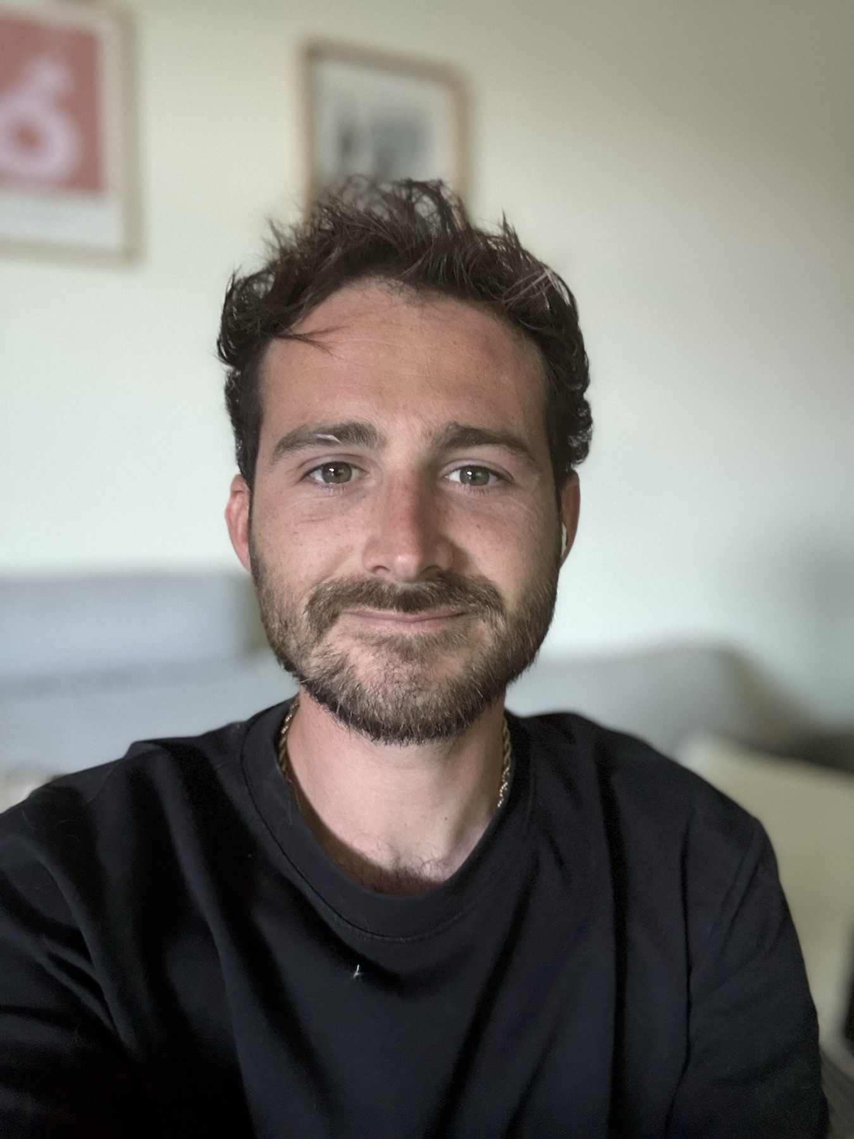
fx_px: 987
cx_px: 427
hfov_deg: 46.8
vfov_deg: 60.0
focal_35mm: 30
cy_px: 570
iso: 320
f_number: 1.9
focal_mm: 2.69
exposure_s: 1/33
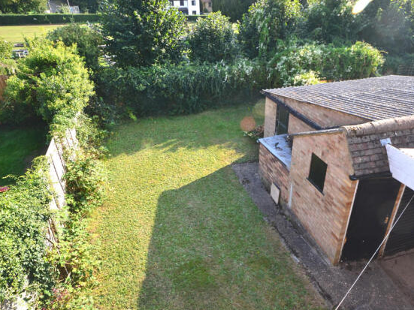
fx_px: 287
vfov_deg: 56.8
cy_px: 150
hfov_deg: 71.6
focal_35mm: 24
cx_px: 218
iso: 400
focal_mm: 14
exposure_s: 1/125
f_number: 9
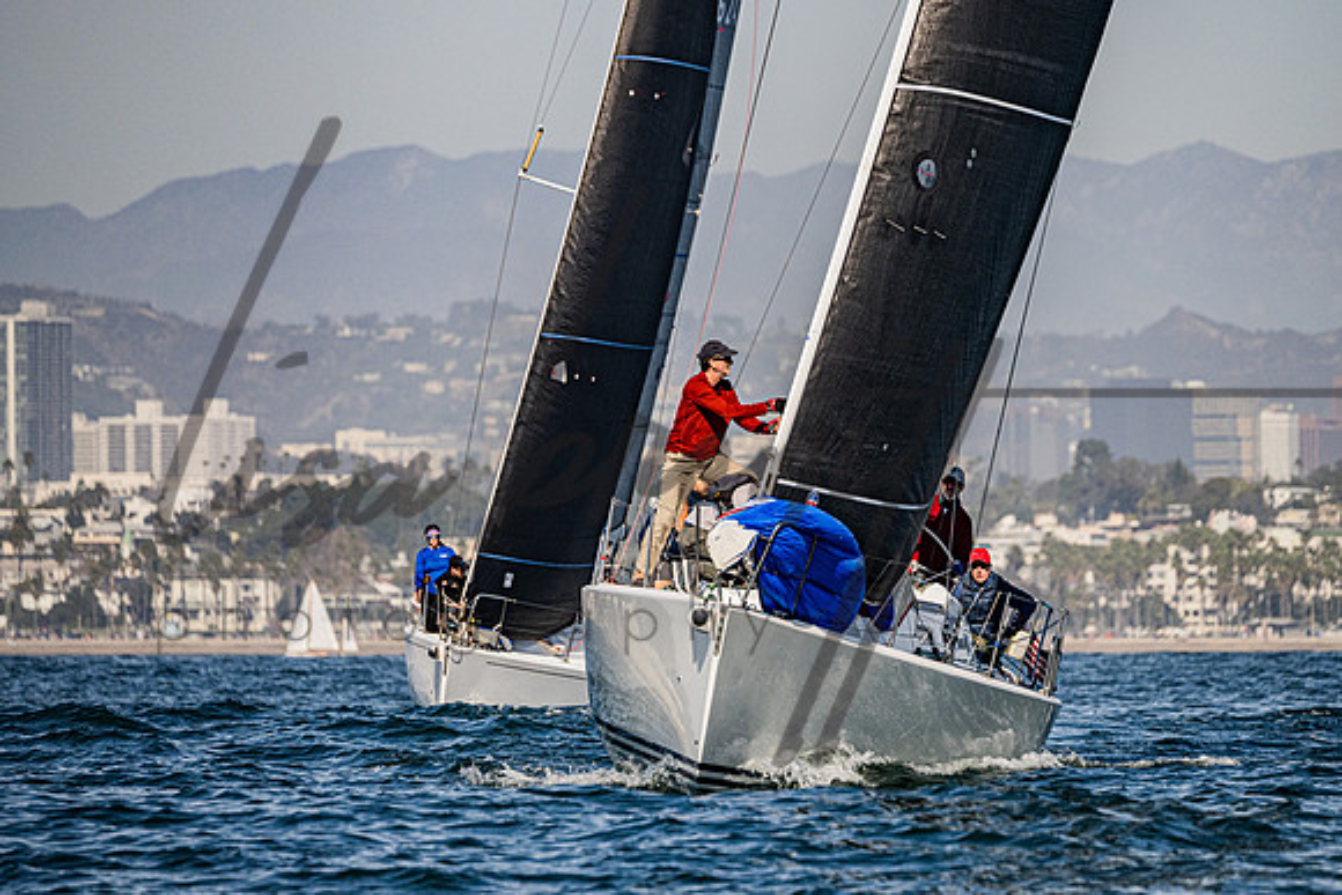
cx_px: 786
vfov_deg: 3.5
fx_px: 14765
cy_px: 483
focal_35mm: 396
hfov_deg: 5.2
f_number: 5.3
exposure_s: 1/5000
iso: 320
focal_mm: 290
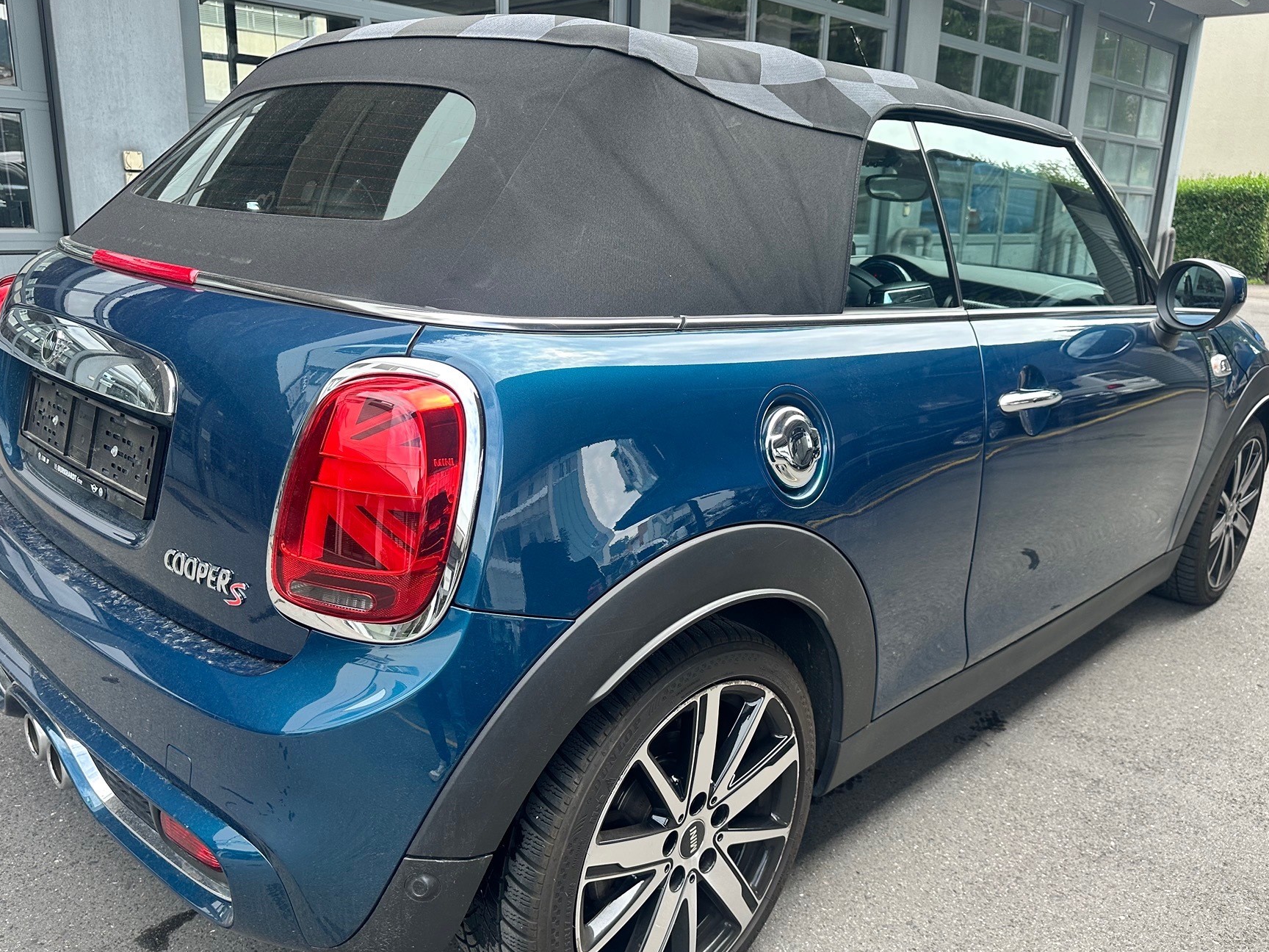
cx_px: 646
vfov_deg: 49.7
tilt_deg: -15.9
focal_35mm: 28
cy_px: 511
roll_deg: -1.3
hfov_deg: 63.4
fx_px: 1026
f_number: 1.78
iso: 80
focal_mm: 6.86
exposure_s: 1/521
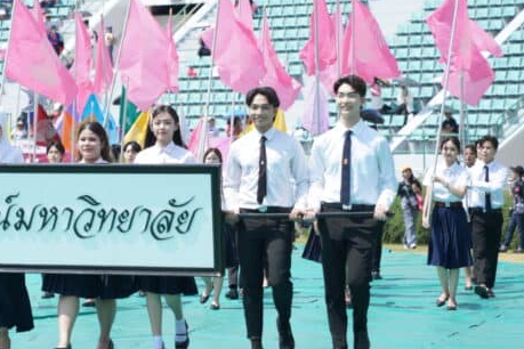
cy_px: 128
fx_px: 2270
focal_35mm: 156
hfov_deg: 13.0
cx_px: 30
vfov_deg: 8.8
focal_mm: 70
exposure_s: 1/1000
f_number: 2.8
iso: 100
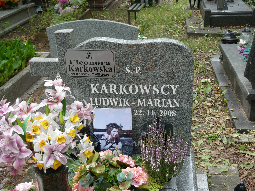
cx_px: 128
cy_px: 96
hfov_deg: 42.9
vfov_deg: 32.9
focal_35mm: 44
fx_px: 324
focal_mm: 7.8
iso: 100
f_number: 3.9
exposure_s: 1/80
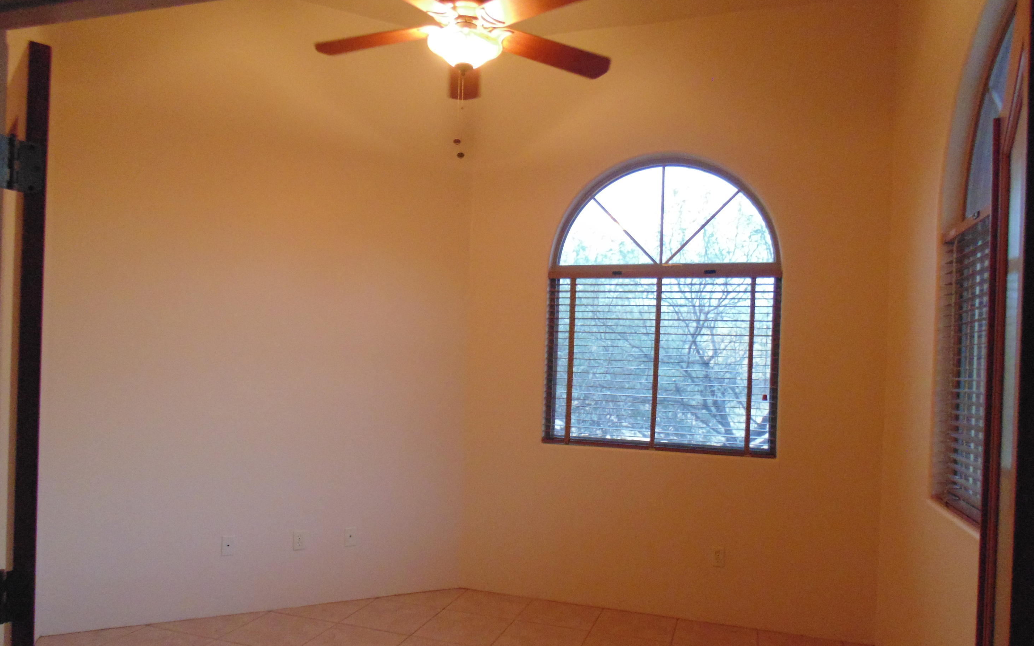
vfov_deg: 50.9
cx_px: 508
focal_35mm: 24
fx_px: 676
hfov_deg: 74.8
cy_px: 372
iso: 400
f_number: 3.1
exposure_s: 1/13
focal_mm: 4
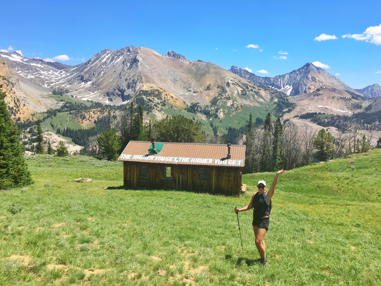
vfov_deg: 48.2
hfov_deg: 61.7
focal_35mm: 29
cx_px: 190
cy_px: 143
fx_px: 319
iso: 25
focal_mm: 4.15
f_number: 2.2
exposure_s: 1/1425
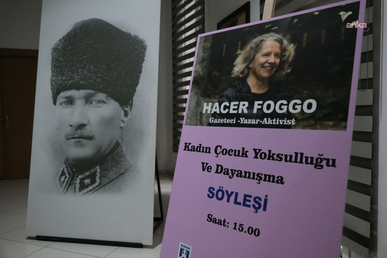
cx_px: 194
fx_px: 312
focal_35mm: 29
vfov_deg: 45.0
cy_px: 129
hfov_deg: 63.7
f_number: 4
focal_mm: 19.2
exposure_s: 1/250
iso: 6400
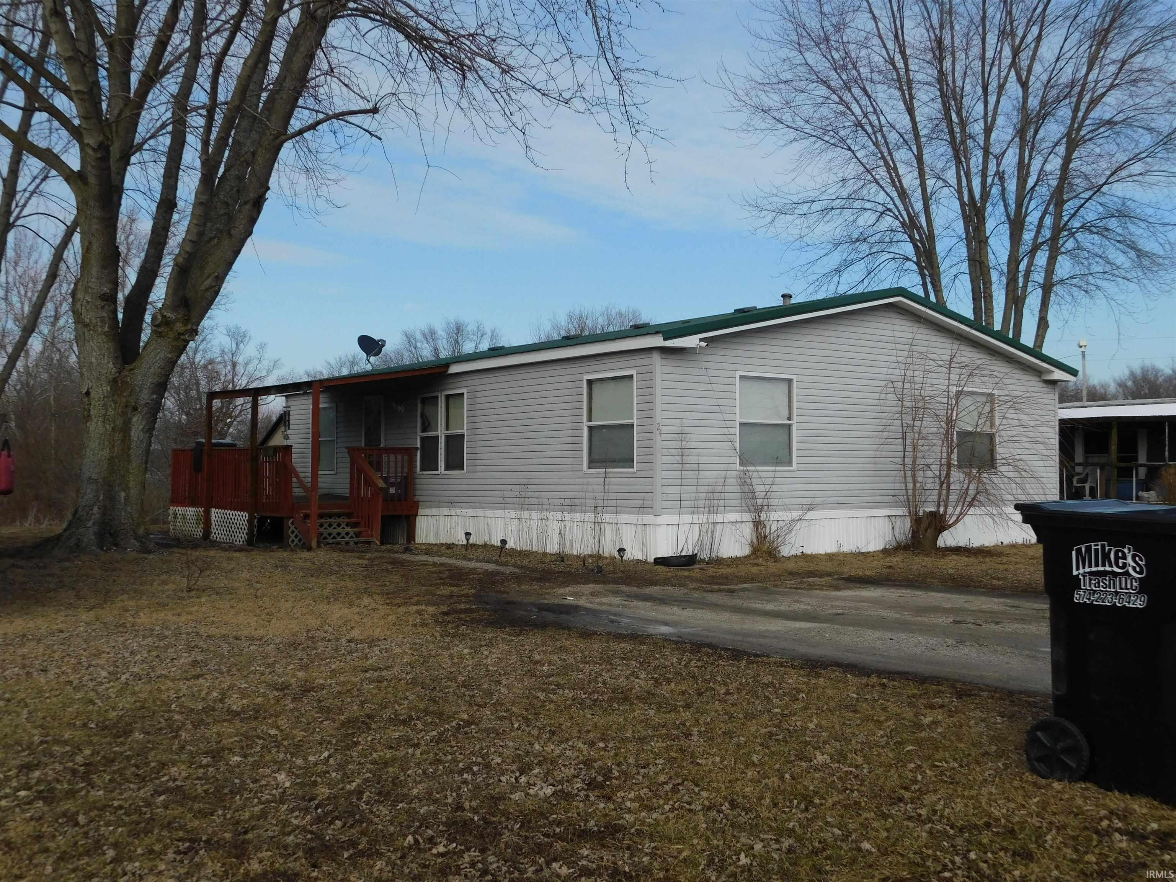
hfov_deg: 51.4
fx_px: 1223
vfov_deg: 39.7
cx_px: 588
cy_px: 441
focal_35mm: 36
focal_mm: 6.3
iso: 125
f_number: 7
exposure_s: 1/500
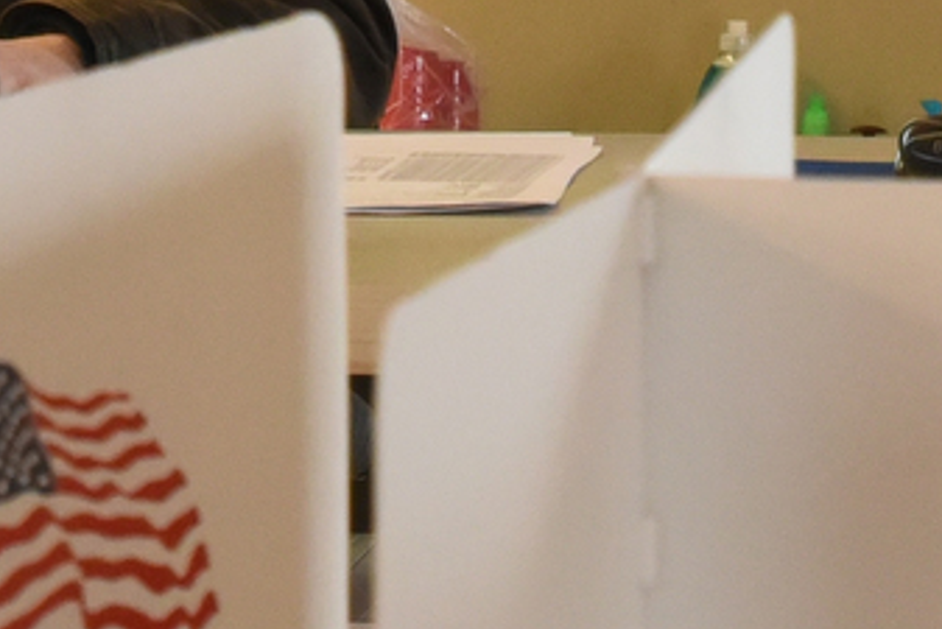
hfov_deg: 4.1
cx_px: 506
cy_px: 1219
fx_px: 13036
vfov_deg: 2.8
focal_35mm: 498
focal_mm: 70
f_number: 7.1
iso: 3200
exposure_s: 1/100
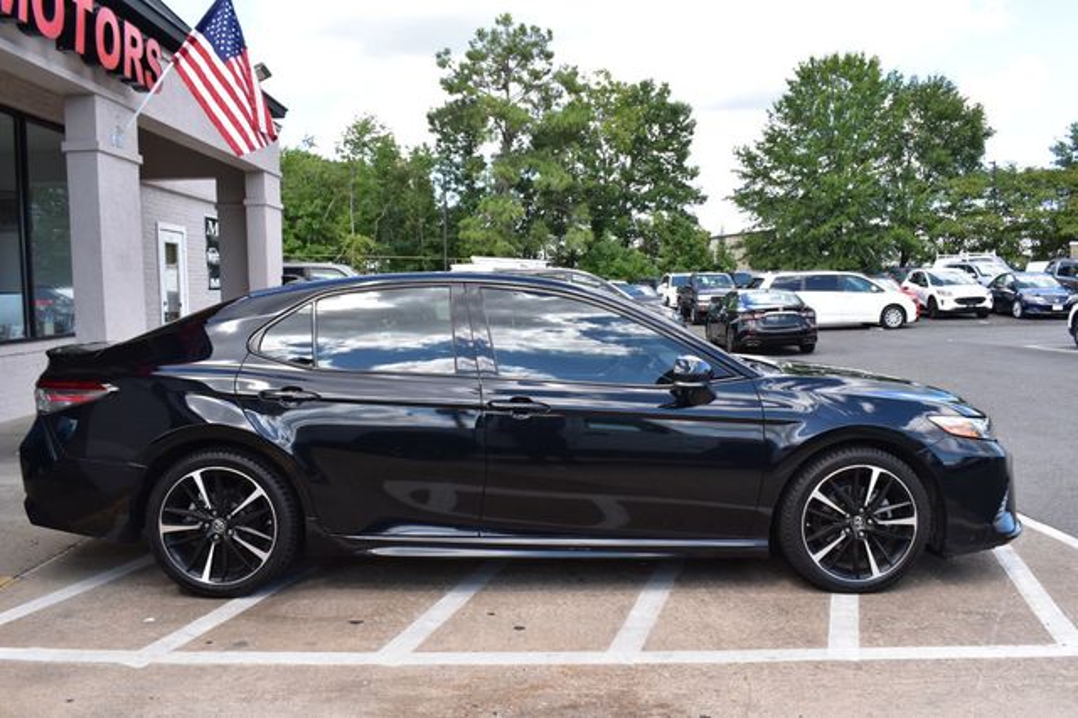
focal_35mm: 32
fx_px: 943
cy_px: 359
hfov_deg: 59.5
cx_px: 539
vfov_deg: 41.7
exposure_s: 1/200
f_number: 10
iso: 400
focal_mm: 21
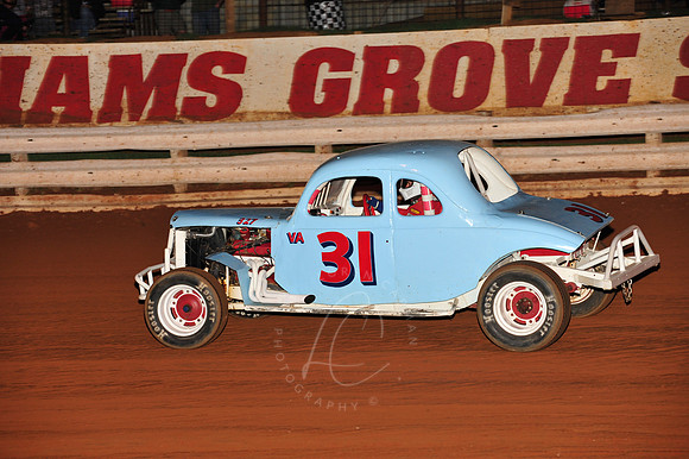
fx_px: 2773
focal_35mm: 145
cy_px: 230
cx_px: 344
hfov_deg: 14.2
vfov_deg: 9.5
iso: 800
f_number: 6.3
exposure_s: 1/250
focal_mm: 145
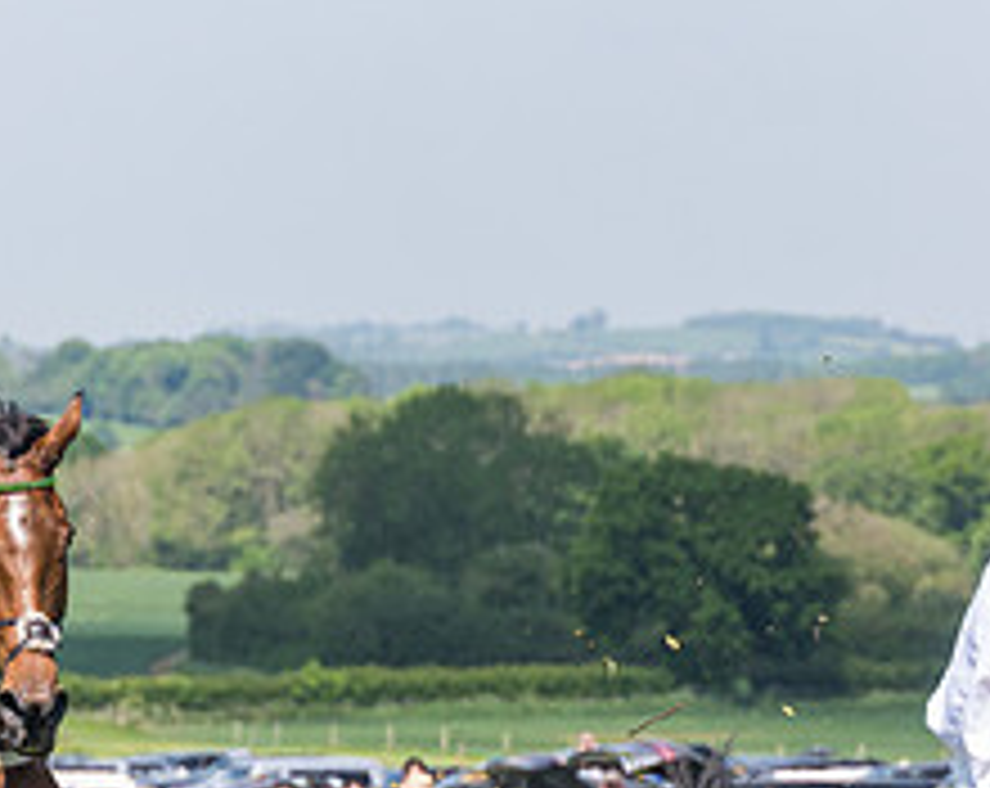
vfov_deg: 4.5
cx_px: 572
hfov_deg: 5.7
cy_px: 947
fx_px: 9940
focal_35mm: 340
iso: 400
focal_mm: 98
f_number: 5
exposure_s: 1/1600
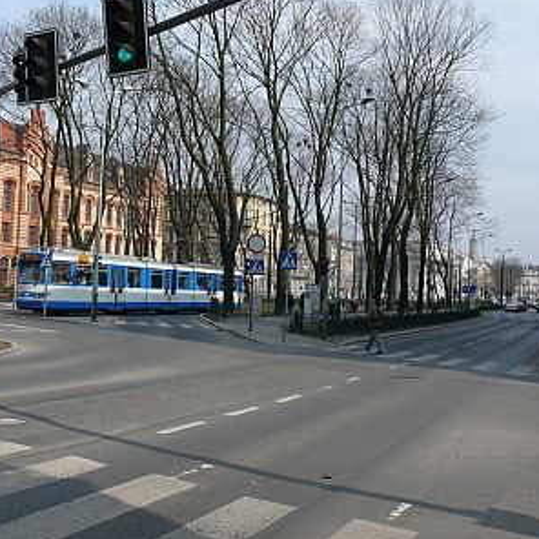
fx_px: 828
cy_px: 242
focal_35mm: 47
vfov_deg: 36.0
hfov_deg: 35.5
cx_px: 158
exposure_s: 1/500
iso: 100
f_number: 5.6
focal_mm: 7.4
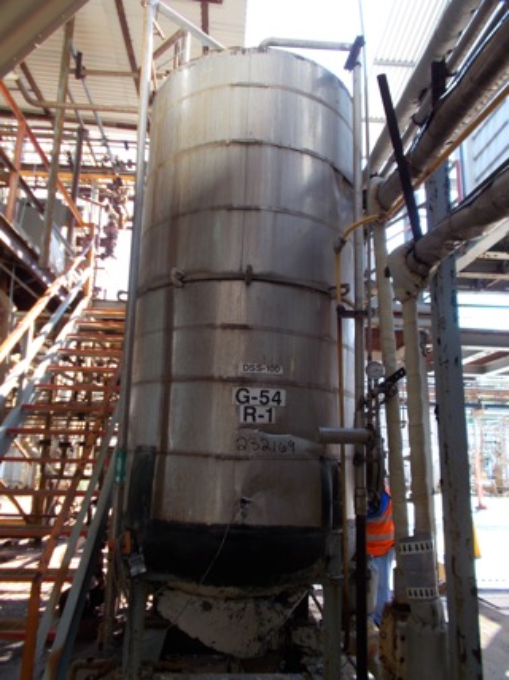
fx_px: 510
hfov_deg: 53.0
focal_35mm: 26
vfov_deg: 67.3
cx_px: 254
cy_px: 340
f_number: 3.2
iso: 80
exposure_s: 1/80
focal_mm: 4.6
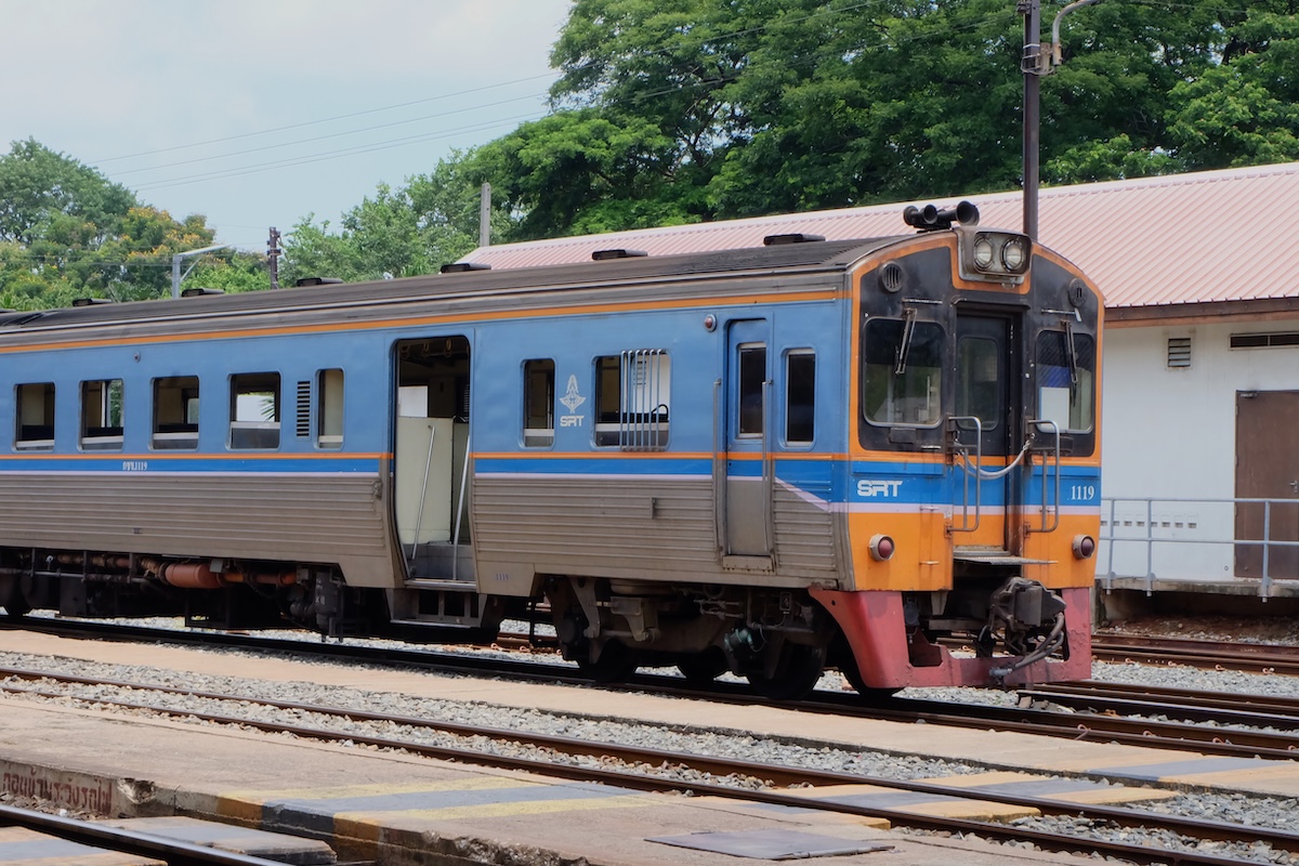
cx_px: 650
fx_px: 2706
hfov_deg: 27.0
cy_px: 433
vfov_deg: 18.2
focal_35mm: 75
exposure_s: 1/110
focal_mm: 50
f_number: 22
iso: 1600
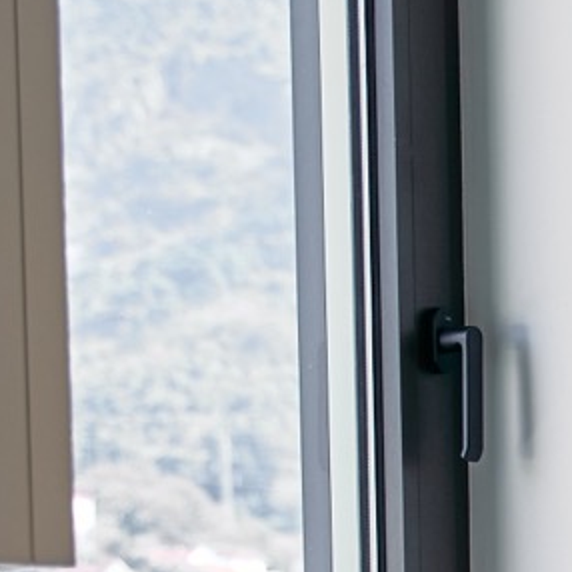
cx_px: 1144
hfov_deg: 7.4
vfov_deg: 7.5
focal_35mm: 228
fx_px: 4262
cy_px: 1030
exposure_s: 1/160
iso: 125
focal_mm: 40
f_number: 2.8
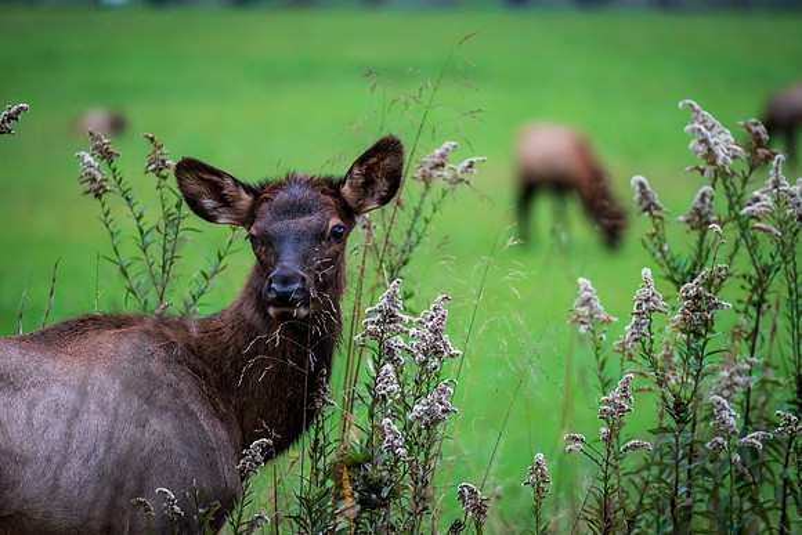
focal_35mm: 525
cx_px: 401
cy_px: 268
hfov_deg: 3.9
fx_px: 11698
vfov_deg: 2.6
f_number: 6.3
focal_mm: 350
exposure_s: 1/500
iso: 2000
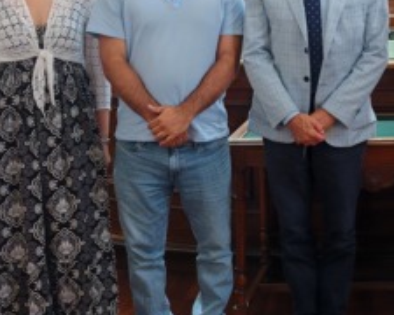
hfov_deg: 23.3
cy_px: 102
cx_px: 468
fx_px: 875
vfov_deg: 20.4
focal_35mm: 75
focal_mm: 6.83
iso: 125
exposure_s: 1/100
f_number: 2
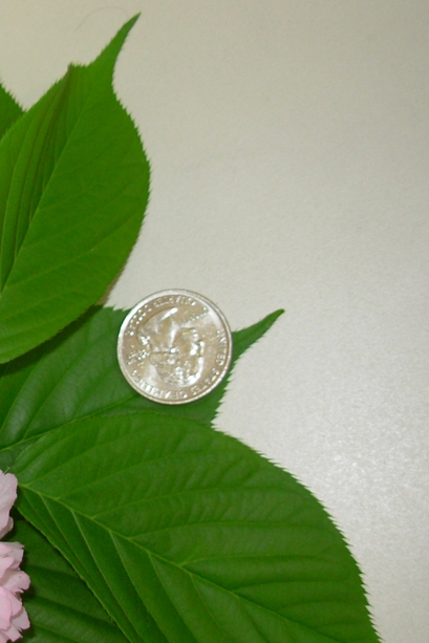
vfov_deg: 30.4
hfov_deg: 20.0
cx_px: 2
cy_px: 387
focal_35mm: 66
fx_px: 1179
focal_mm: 6.3
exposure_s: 1/32
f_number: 2.9
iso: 50
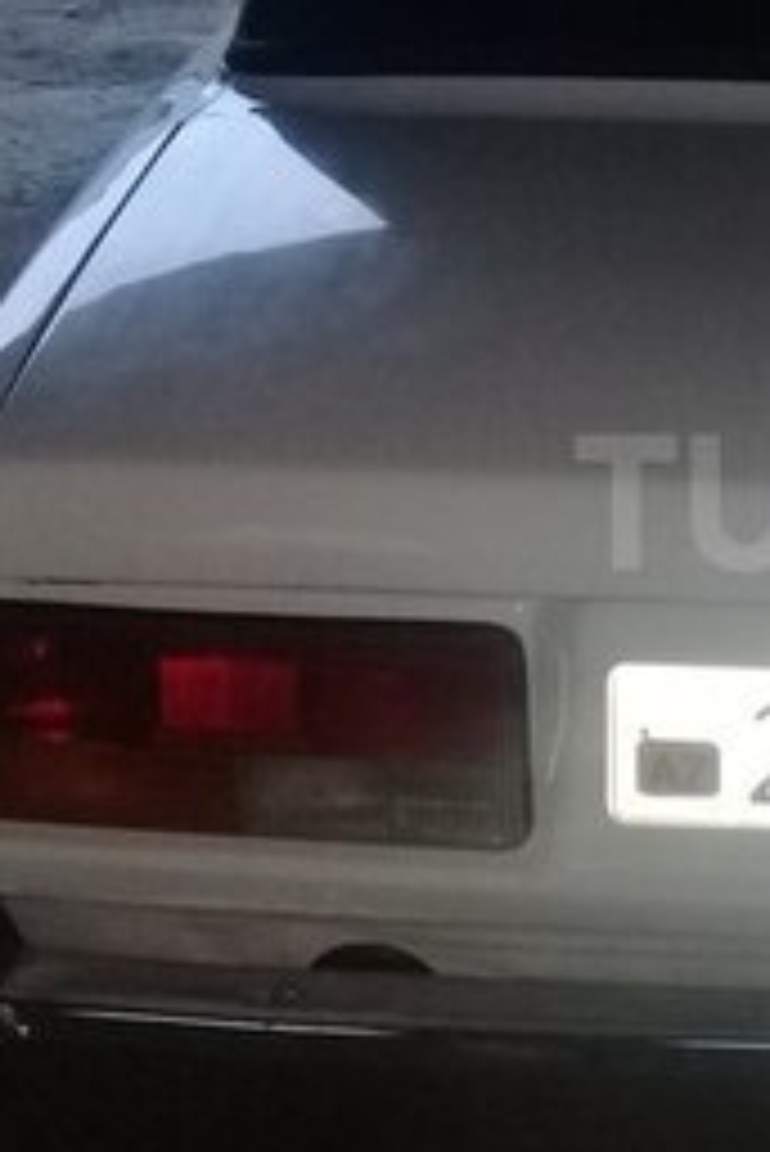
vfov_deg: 24.4
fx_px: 2659
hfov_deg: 15.6
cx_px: 1036
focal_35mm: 83
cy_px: 502
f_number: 2.2
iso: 200
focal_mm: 3.3
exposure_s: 1/33
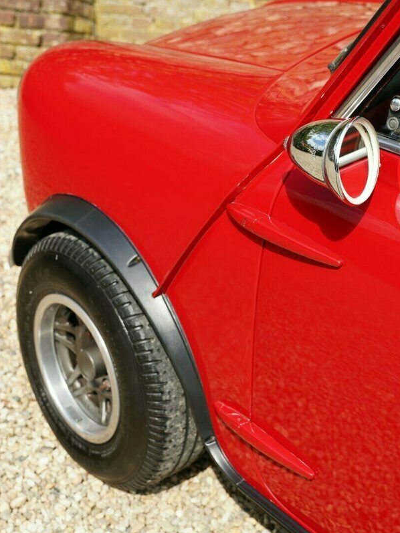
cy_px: 267
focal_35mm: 55
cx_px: 213
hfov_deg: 26.4
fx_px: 854
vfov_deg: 34.7
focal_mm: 38.3
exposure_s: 1/125
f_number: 5.6
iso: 100
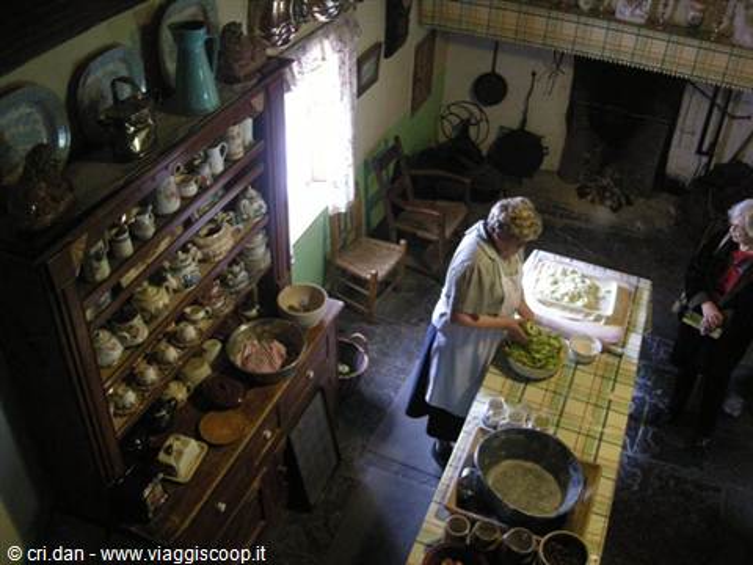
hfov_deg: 51.4
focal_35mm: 36
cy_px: 282
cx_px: 376
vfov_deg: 39.7
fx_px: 783
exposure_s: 1/8
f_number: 2.7
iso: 511
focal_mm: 7.5
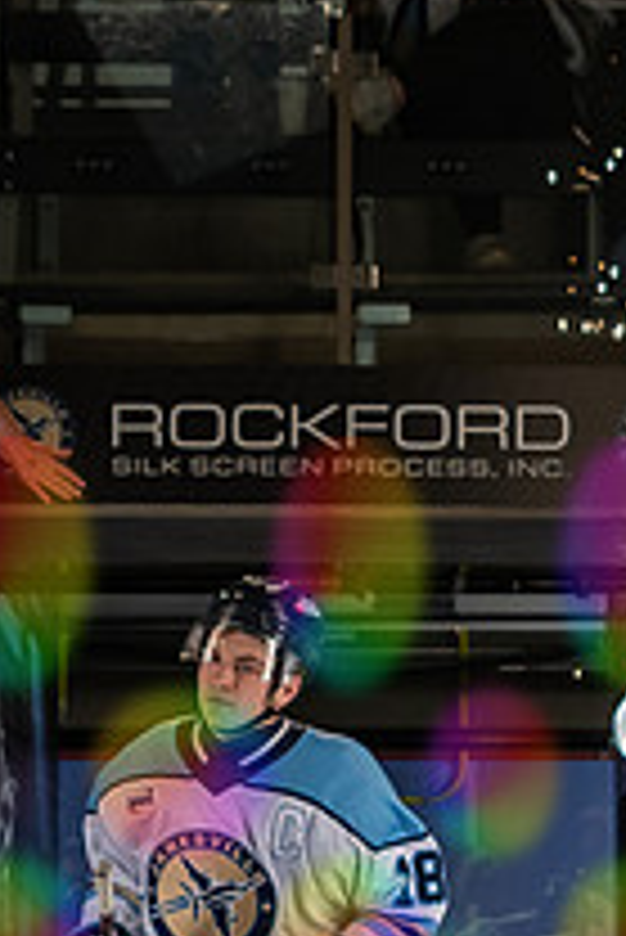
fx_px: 5208
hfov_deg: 6.9
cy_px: 1053
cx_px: 257
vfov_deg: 10.2
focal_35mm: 200
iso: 400
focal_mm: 32
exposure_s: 1/200
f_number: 3.5
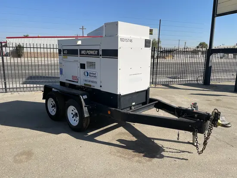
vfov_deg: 53.1
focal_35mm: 26
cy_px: 89
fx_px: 178
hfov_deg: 67.3
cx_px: 118
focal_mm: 4.2
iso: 32
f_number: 1.6
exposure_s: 1/3731
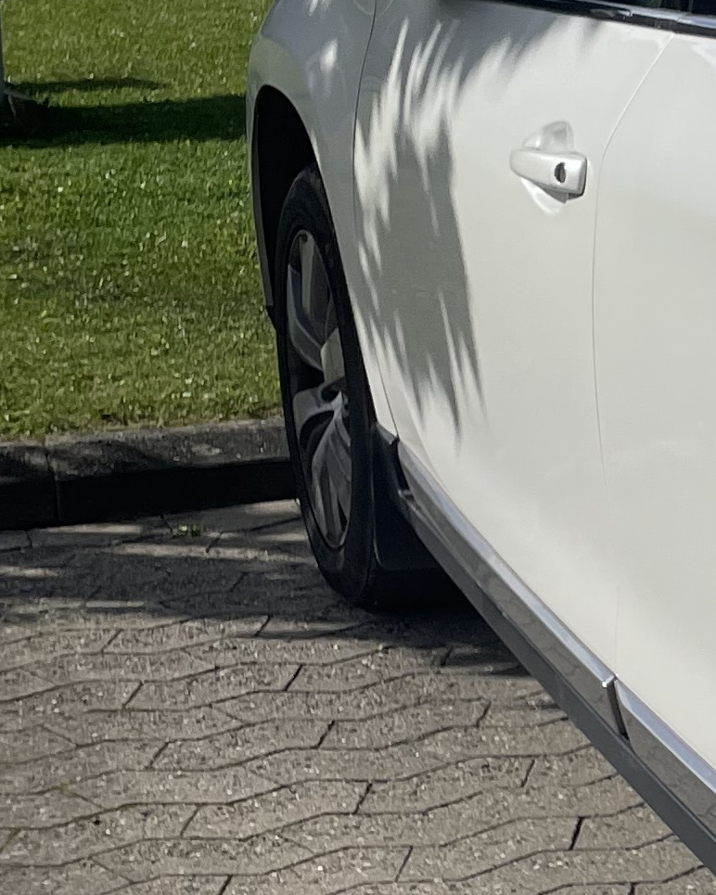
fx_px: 2808
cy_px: 530
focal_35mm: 106
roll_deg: -1.0
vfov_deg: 18.1
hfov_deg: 13.0
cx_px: 1320
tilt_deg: -15.5
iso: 32
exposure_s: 1/8403
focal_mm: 4.2
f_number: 1.6
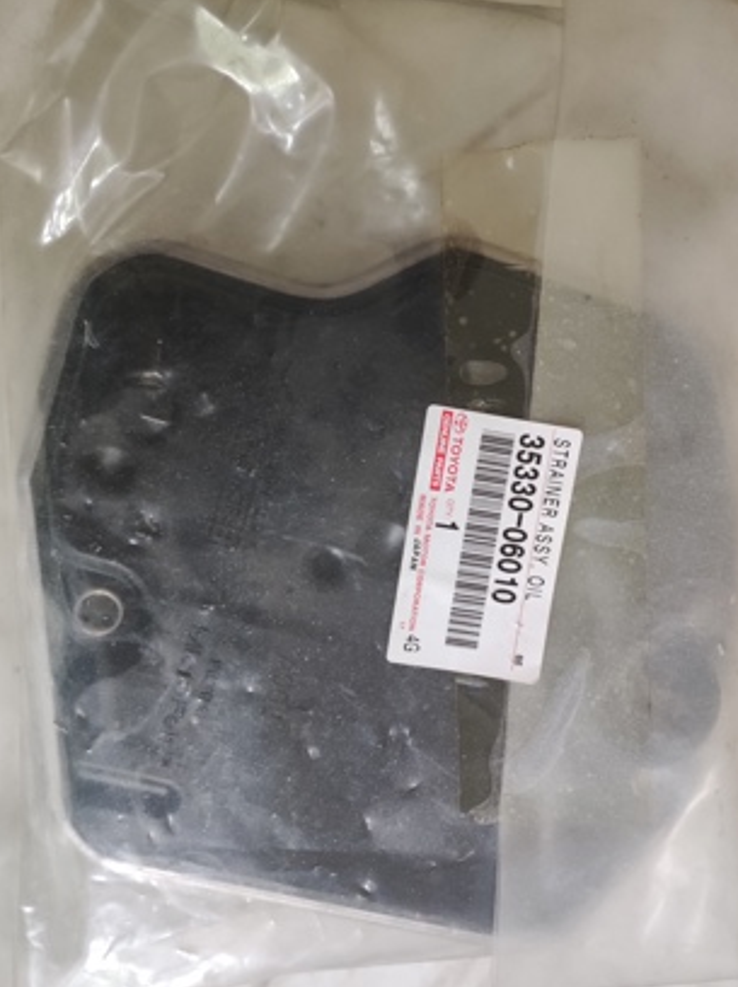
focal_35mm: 20
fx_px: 570
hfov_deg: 65.7
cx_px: 410
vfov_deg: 81.7
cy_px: 527
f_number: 1.79
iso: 1955
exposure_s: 1/33
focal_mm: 4.74
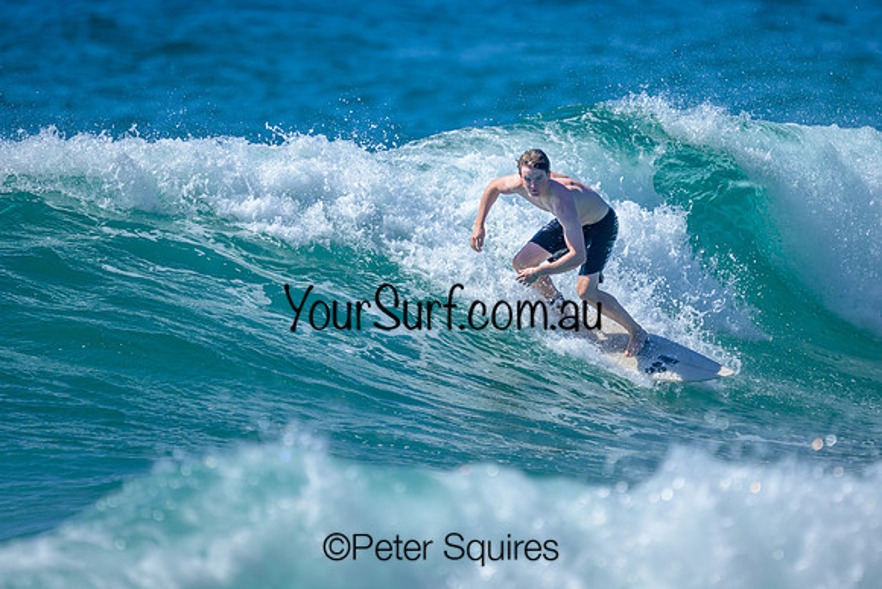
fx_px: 26952
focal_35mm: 1100
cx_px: 433
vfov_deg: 1.3
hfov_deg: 1.9
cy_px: 184
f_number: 6.3
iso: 320
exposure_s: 1/2500
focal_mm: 800
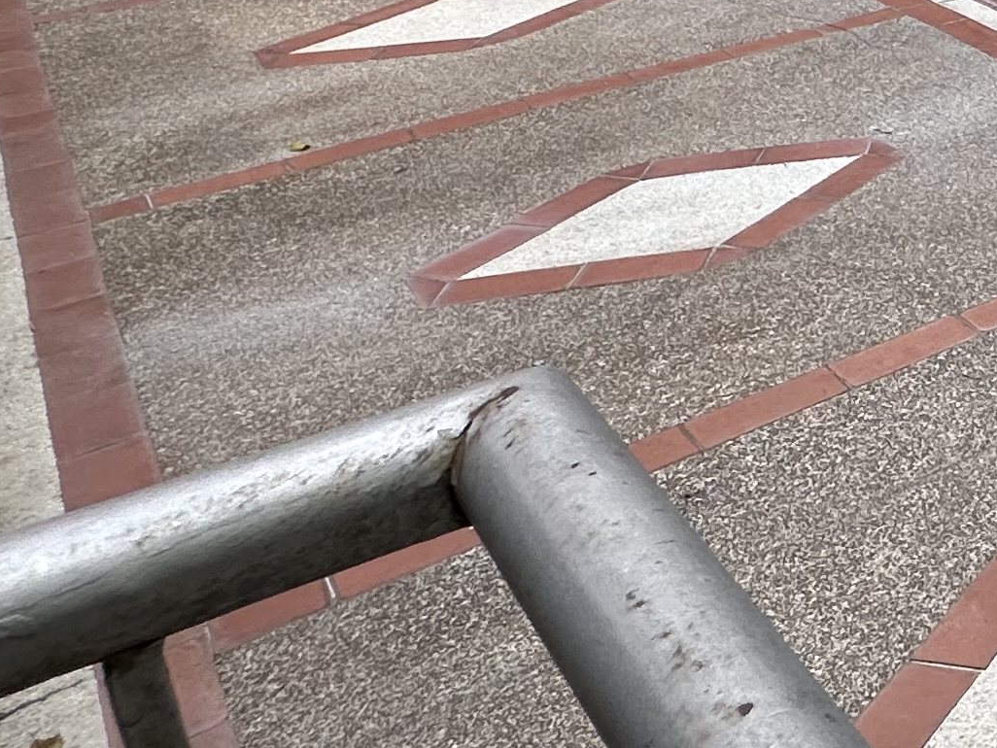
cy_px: -114
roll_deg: +0.5
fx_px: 1584
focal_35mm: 55
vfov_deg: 24.4
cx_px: 1638
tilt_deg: -14.8
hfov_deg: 23.9
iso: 50
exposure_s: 1/602
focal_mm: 2.22
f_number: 2.2
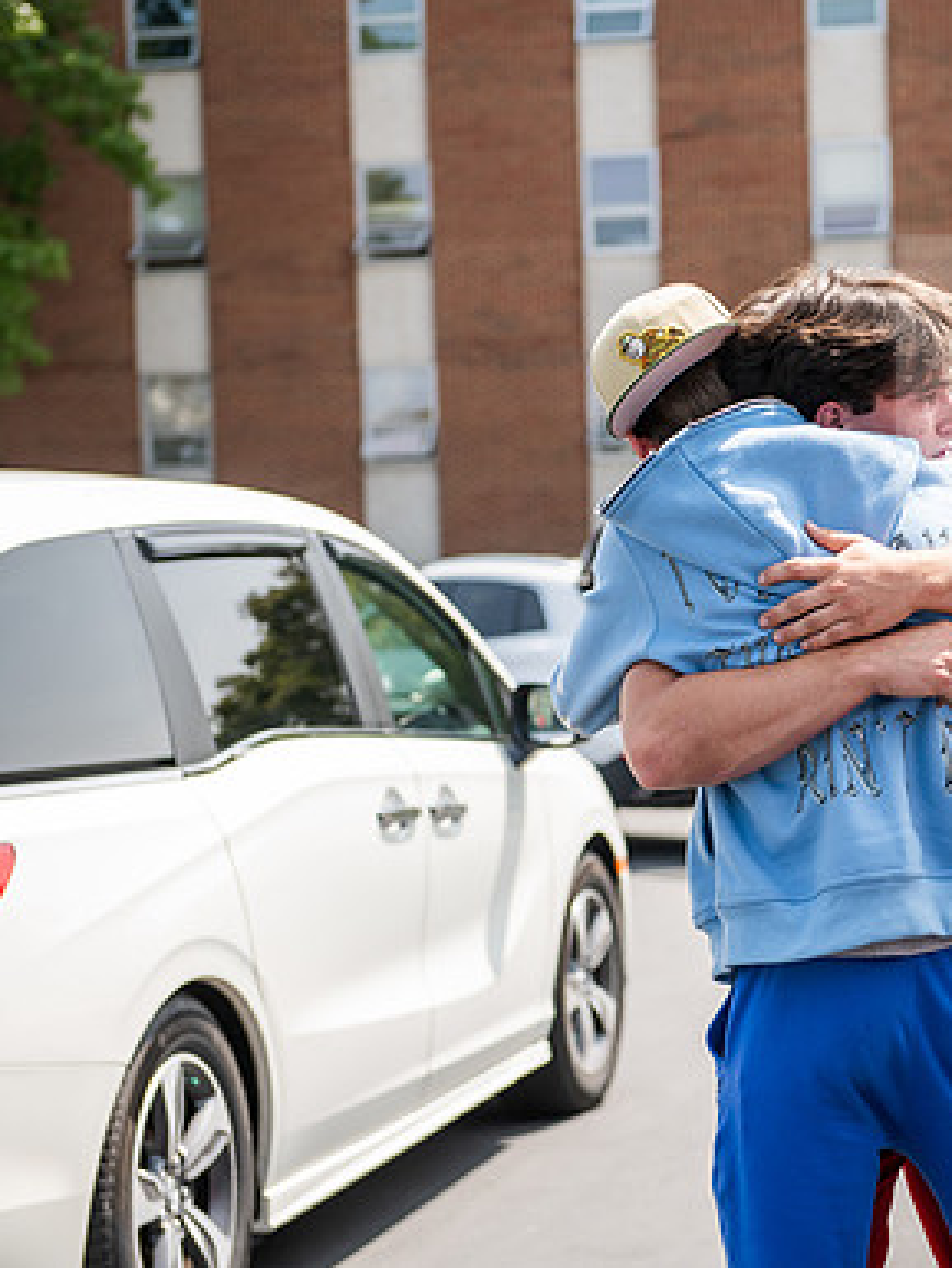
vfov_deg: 22.5
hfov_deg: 16.8
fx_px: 3188
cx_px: 797
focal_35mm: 87
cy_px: 634
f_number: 3.5
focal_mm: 60
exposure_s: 1/400
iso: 100
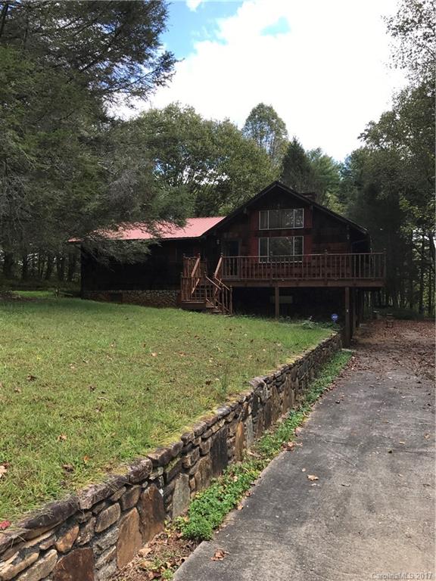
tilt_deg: +2.0
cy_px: 290
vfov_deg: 63.4
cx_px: 218
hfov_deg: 49.7
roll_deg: -0.1
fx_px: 470
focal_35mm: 28
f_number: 1.8
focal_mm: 3.99
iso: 20
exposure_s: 1/584
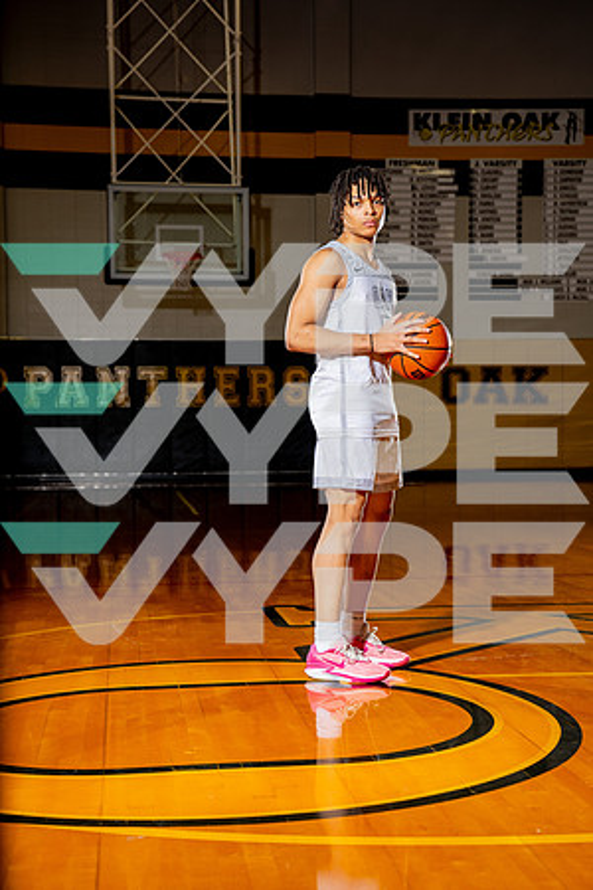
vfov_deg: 36.2
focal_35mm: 55
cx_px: 296
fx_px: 1359
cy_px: 445
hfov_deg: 24.6
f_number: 4
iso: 100
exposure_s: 1/200
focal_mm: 55
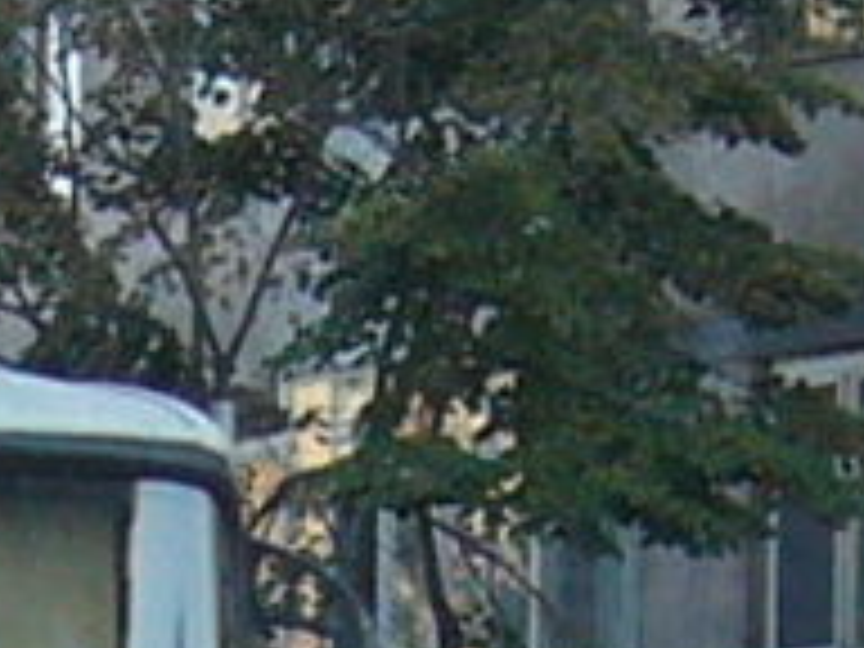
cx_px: -1152
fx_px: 7438
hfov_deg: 6.4
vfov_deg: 4.9
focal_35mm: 298
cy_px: 1467
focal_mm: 7.5
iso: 100
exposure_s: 1/320
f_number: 3.2
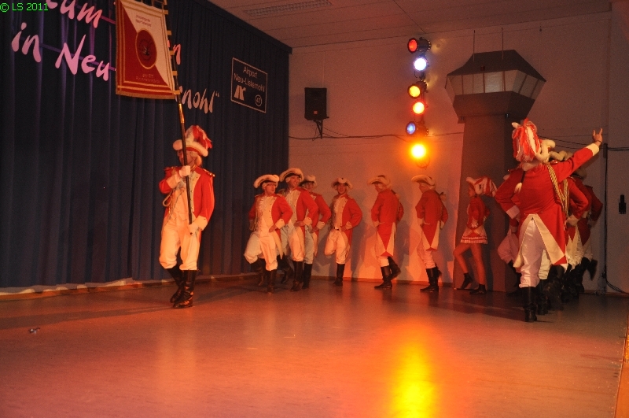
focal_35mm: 39
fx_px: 680
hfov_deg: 49.6
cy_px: 209
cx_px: 314
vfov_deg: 34.1
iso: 400
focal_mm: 26
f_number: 5
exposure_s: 1/80
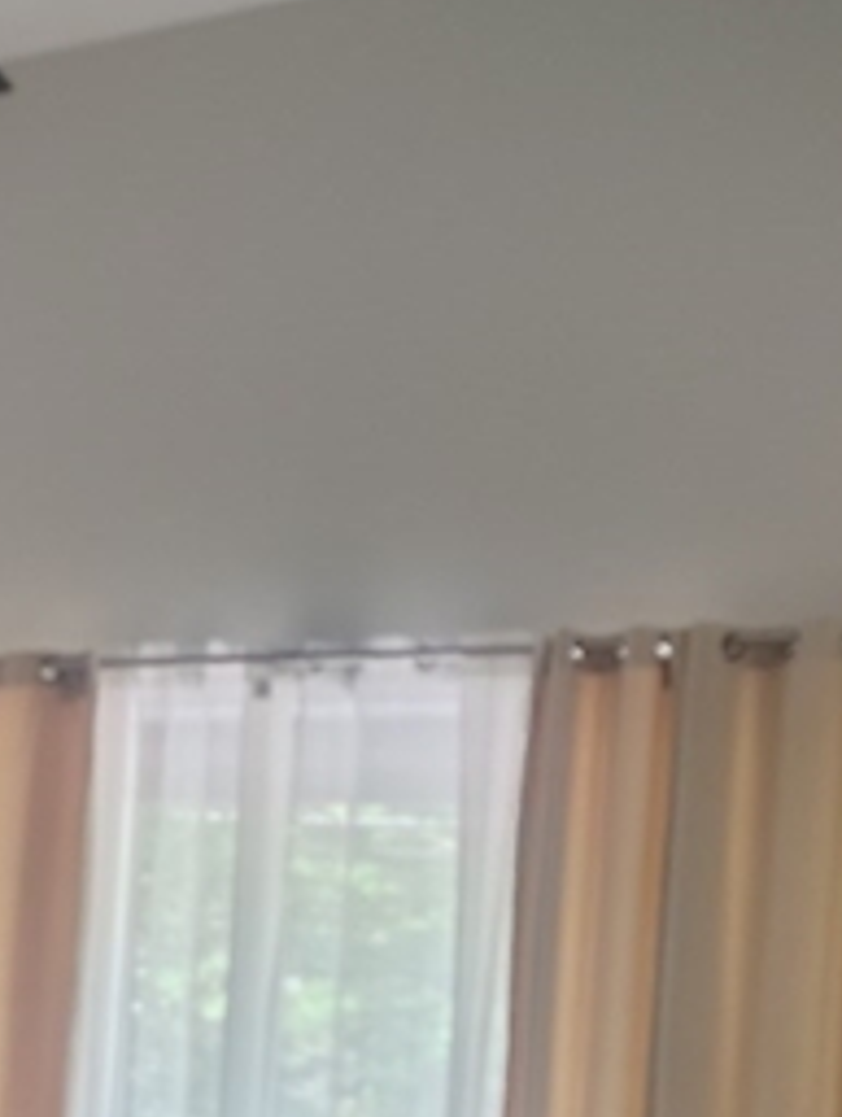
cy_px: 1082
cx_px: -65
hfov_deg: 19.7
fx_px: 2327
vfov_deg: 25.8
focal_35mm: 72
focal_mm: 5.56
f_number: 1.8
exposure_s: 1/60
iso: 1525
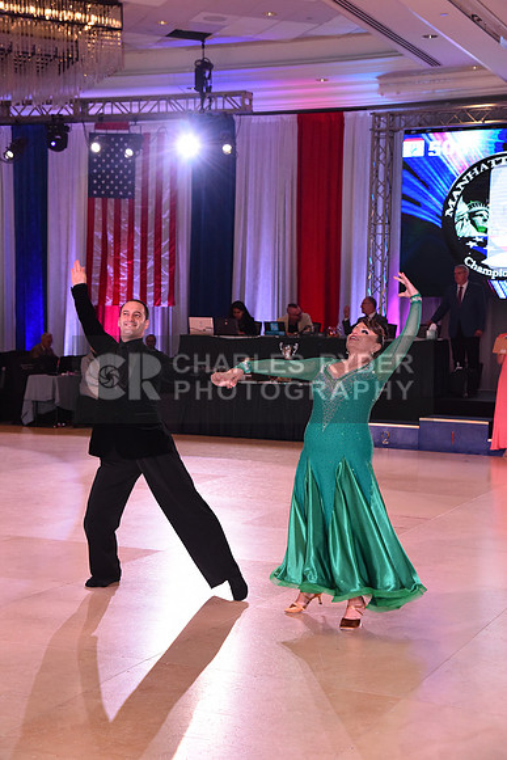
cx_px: 254
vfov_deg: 32.4
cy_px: 380
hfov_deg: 21.9
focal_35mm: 62
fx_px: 1309
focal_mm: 62
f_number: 7.1
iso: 2500
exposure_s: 1/320
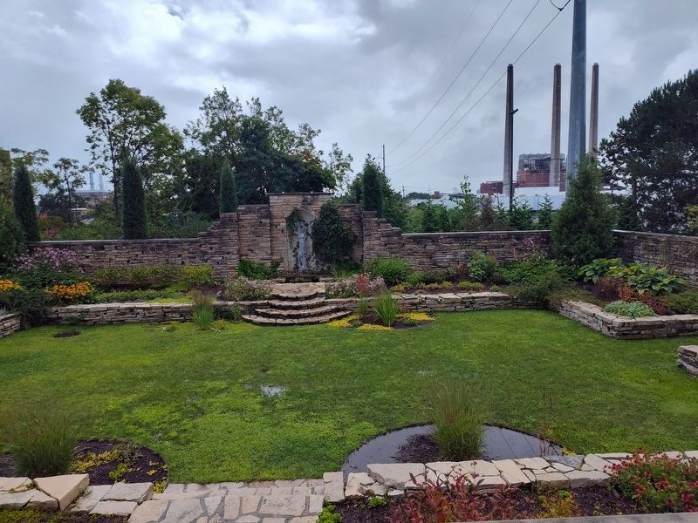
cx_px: 349
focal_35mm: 23
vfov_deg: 58.9
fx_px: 464
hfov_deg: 73.9
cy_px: 262
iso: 100
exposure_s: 1/2087
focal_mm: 5.56
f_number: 1.8
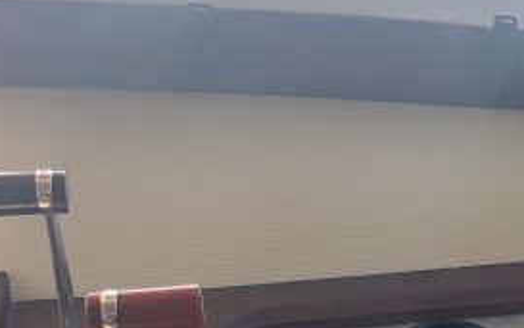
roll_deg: +2.6
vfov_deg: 14.9
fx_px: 1243
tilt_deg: -11.4
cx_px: 541
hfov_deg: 22.7
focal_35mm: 87
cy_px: 276
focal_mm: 3.99
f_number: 1.8
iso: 20
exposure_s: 1/120
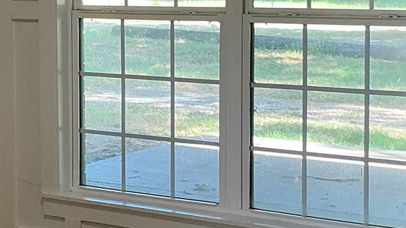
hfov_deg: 20.4
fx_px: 1109
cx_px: 43
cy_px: 47
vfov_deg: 11.7
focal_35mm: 103
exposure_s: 1/60
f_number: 1.8
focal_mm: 3
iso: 50
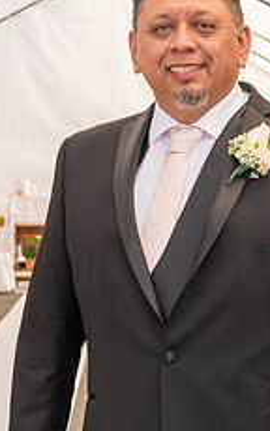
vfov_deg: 14.3
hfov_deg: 9.0
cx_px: 203
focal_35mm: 146
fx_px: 1717
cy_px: 285
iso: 200
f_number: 6.3
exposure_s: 1/200
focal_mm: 48
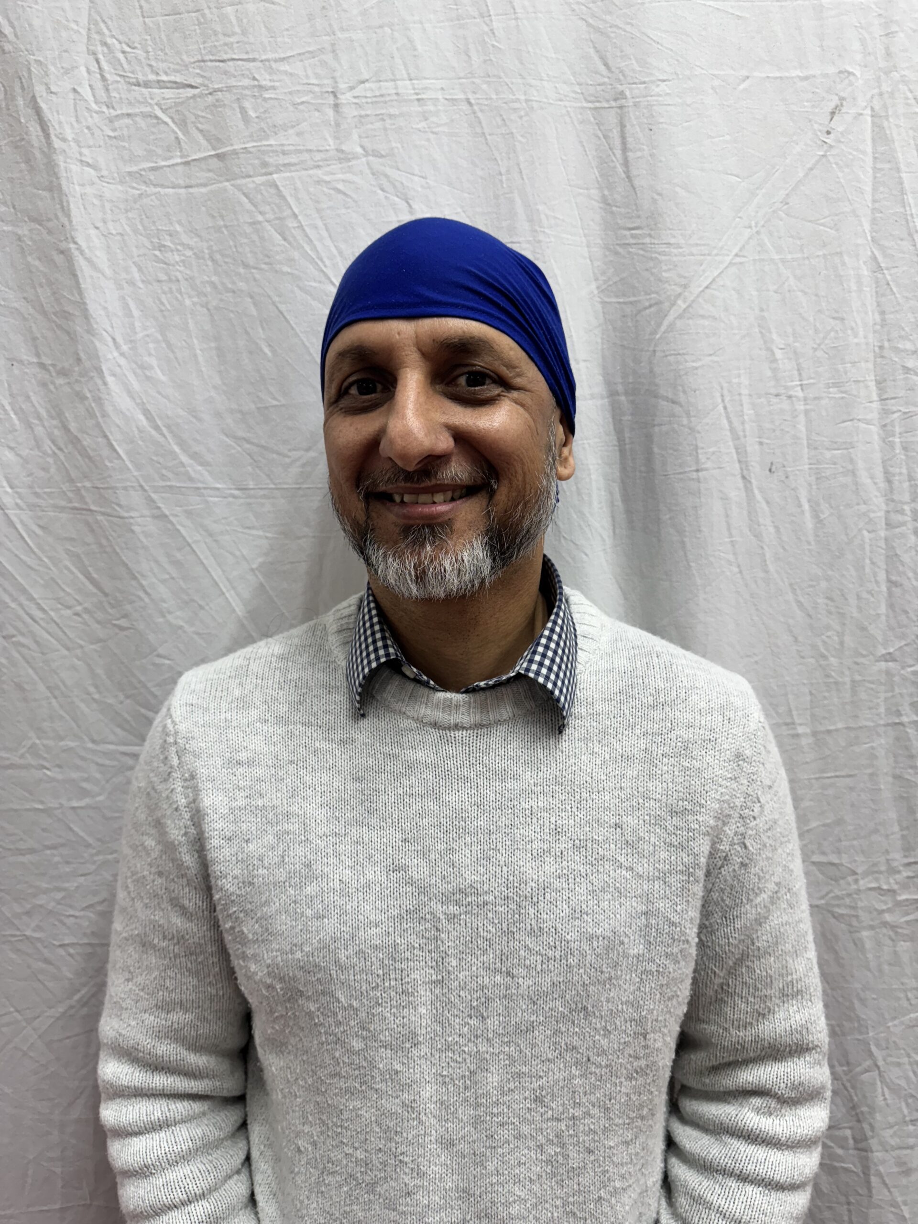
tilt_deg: -6.1
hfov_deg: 56.8
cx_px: 459
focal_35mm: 24
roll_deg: +1.5
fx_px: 849
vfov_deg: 71.6
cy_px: 612
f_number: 1.78
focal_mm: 6.76
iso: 160
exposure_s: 1/120
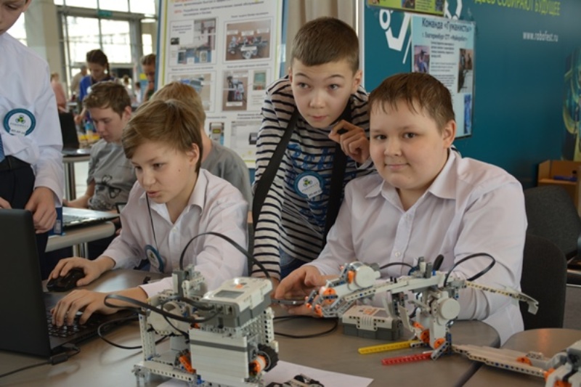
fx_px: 774
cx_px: 290
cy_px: 194
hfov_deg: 41.1
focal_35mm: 48
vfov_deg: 28.1
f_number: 4
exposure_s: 1/80
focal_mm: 32
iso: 400
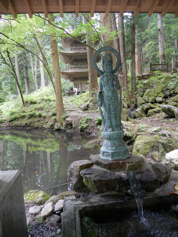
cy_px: 118
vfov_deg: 71.6
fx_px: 164
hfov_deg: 56.9
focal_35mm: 24
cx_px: 89
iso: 800
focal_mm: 12
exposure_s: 1/60
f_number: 3.5
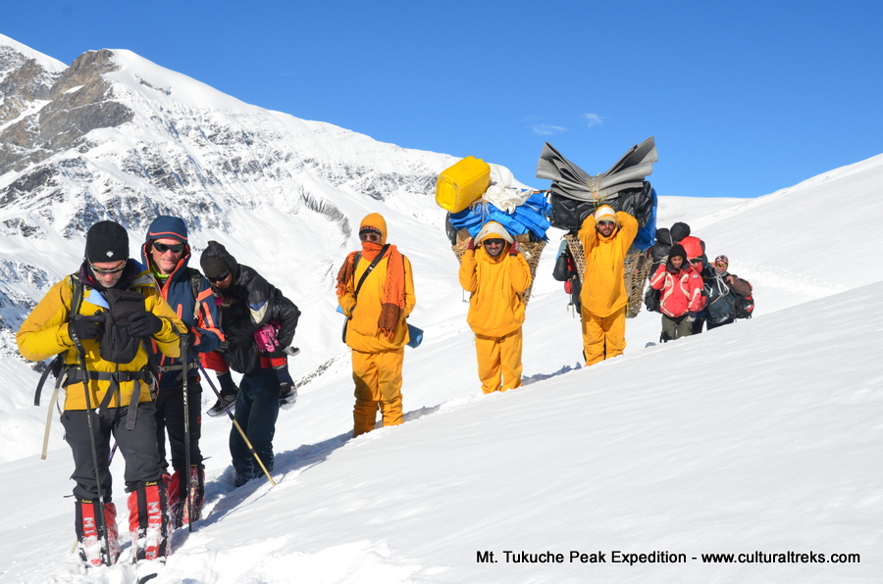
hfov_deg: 41.2
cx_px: 442
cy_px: 292
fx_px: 1175
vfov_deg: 27.9
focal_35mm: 48
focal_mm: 32
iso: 200
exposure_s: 1/400
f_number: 11
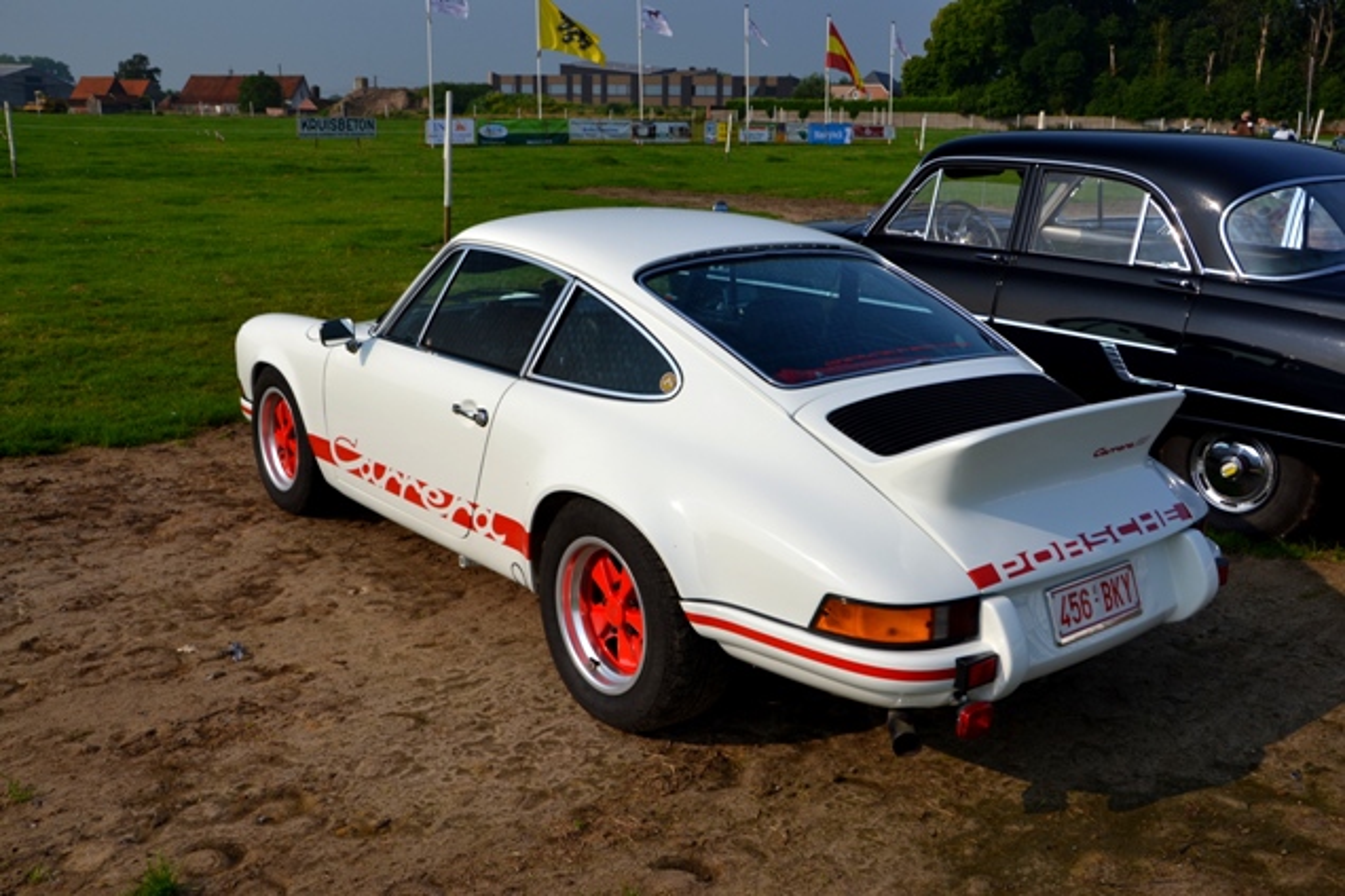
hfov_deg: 57.2
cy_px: 448
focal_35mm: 33
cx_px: 672
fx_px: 1233
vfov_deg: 40.0
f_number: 7.1
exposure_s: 1/200
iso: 100
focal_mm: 22
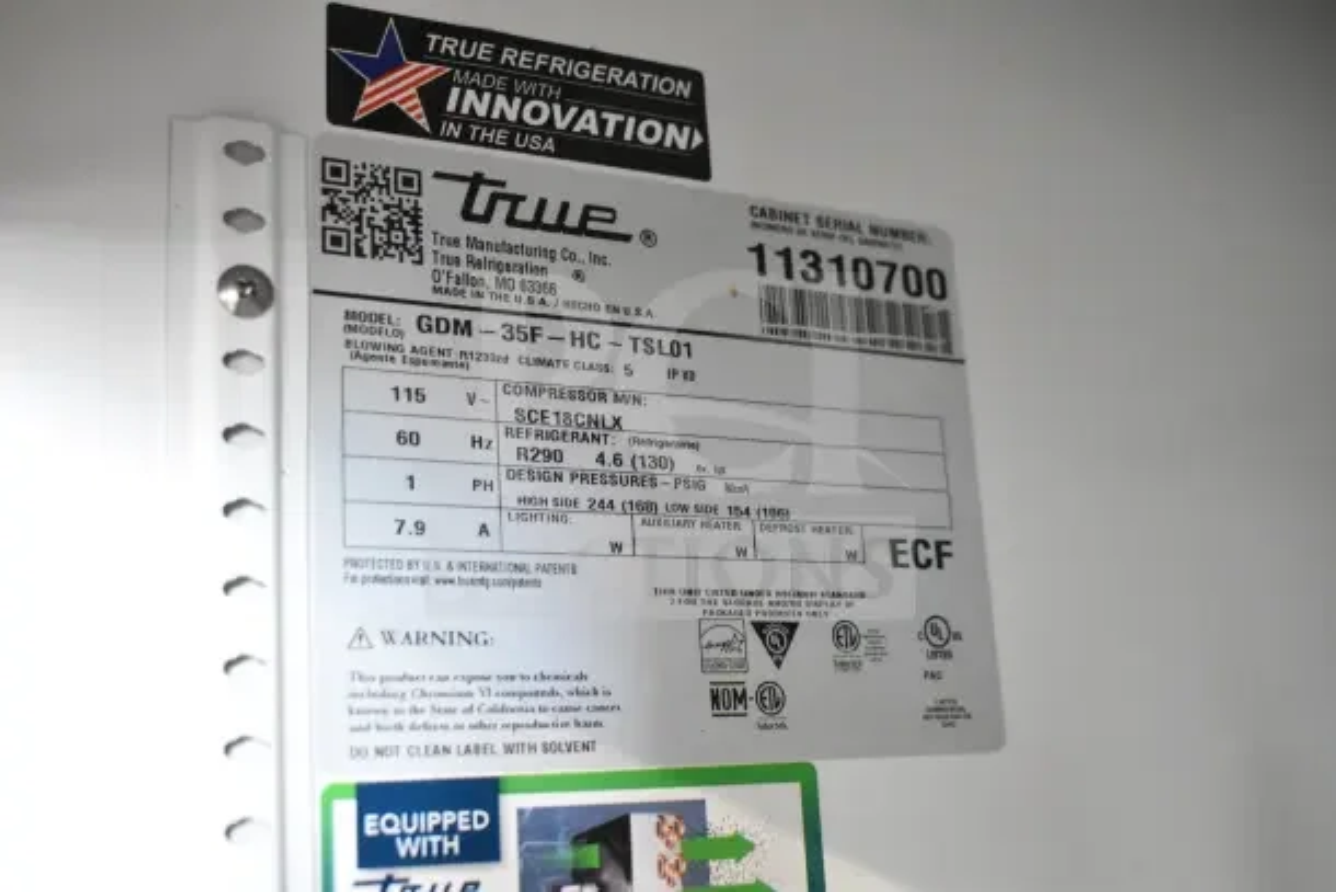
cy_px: 446
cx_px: 668
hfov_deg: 47.9
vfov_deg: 33.0
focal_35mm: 40
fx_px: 1503
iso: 6400
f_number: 4.5
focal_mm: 27
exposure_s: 1/80
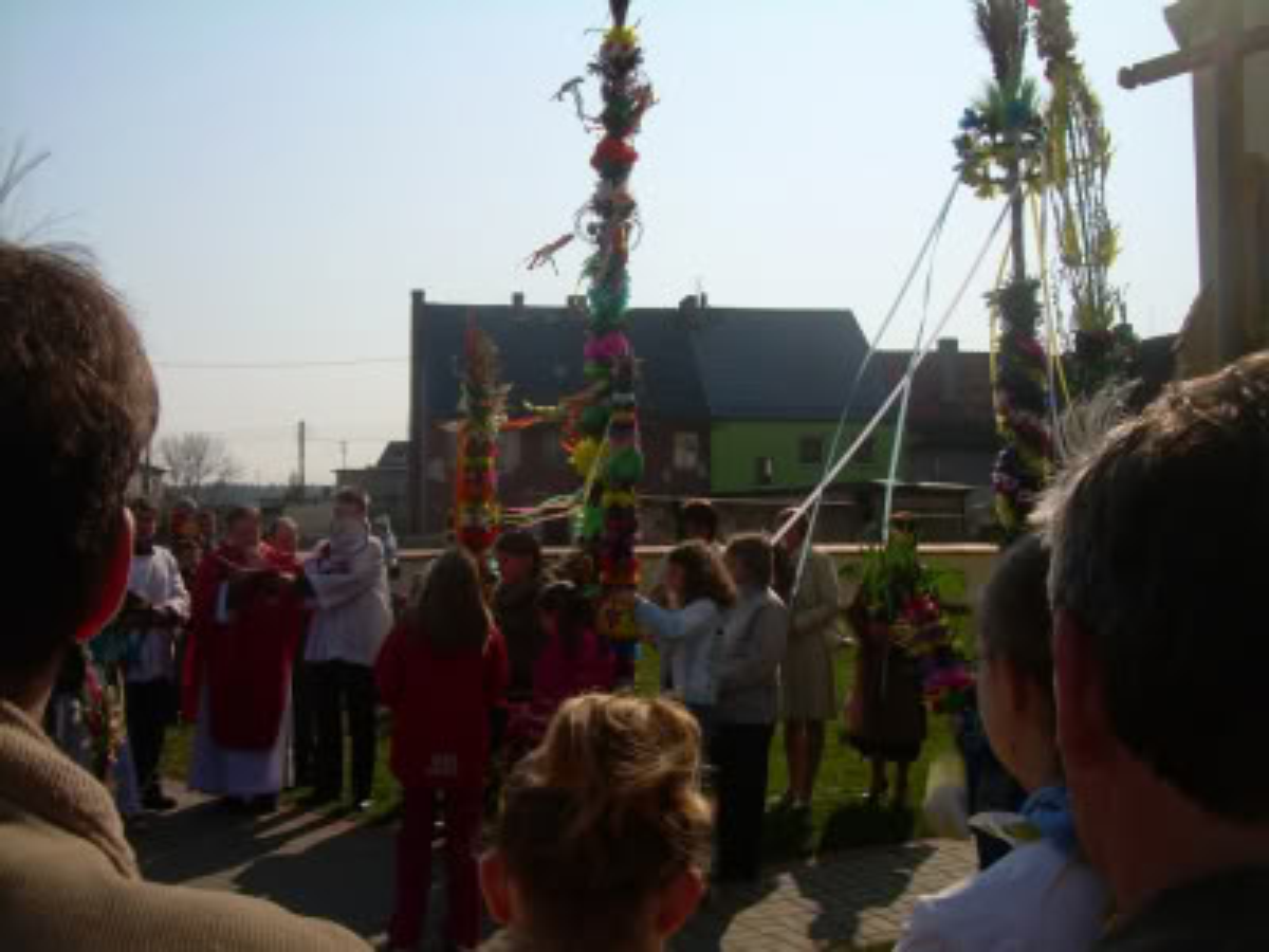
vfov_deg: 37.7
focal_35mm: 38
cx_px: 634
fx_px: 1393
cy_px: 476
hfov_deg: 49.0
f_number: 4.6
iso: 50
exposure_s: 1/841
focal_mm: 6.3
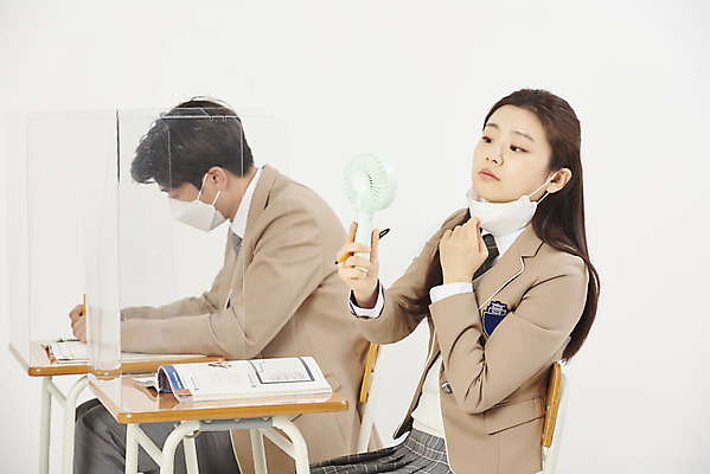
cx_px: 355
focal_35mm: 135
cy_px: 237
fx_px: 2664
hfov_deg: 15.2
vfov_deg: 10.2
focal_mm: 135
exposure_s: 1/125
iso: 200
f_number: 8
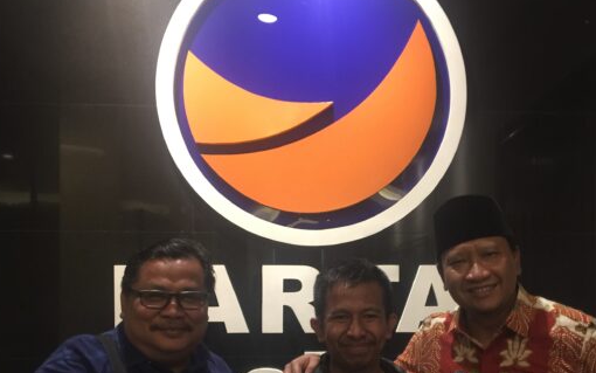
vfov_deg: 31.5
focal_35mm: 40
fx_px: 650
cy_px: 278
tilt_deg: +0.2
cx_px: 352
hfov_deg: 49.0
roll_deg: +0.8
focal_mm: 4.15
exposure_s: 1/4
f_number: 2.2
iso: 125
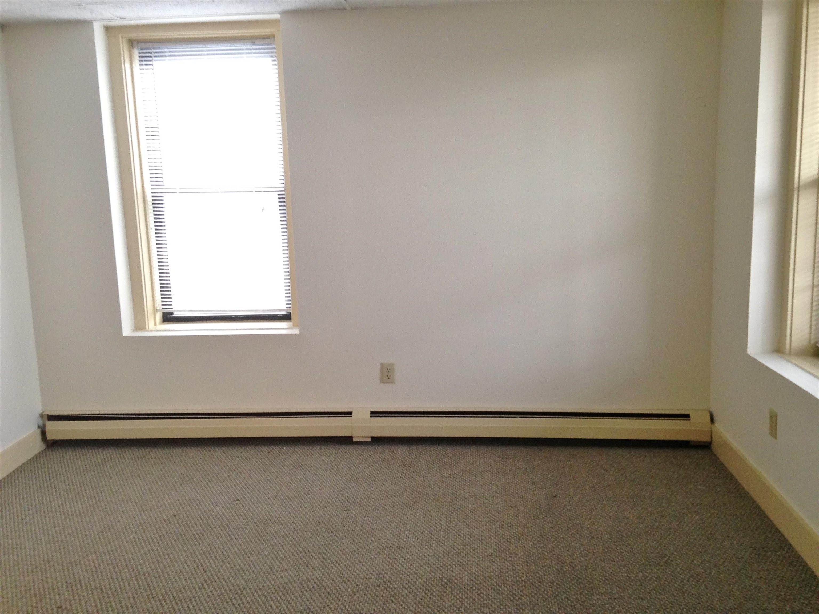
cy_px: 307
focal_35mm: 33
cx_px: 410
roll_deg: +1.1
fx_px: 781
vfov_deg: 42.9
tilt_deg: -8.8
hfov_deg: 55.4
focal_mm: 4.12
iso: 160
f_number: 2.4
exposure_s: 1/20
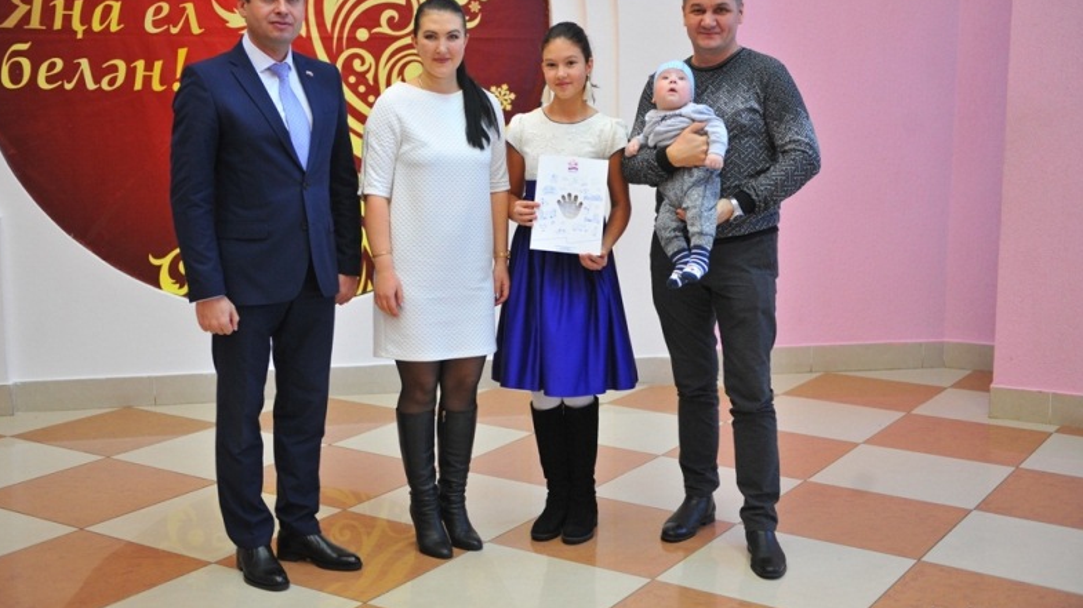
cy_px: 273
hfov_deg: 43.7
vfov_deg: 25.4
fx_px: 1349
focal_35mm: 47
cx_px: 534
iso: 800
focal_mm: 44
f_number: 2.8
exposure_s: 1/125
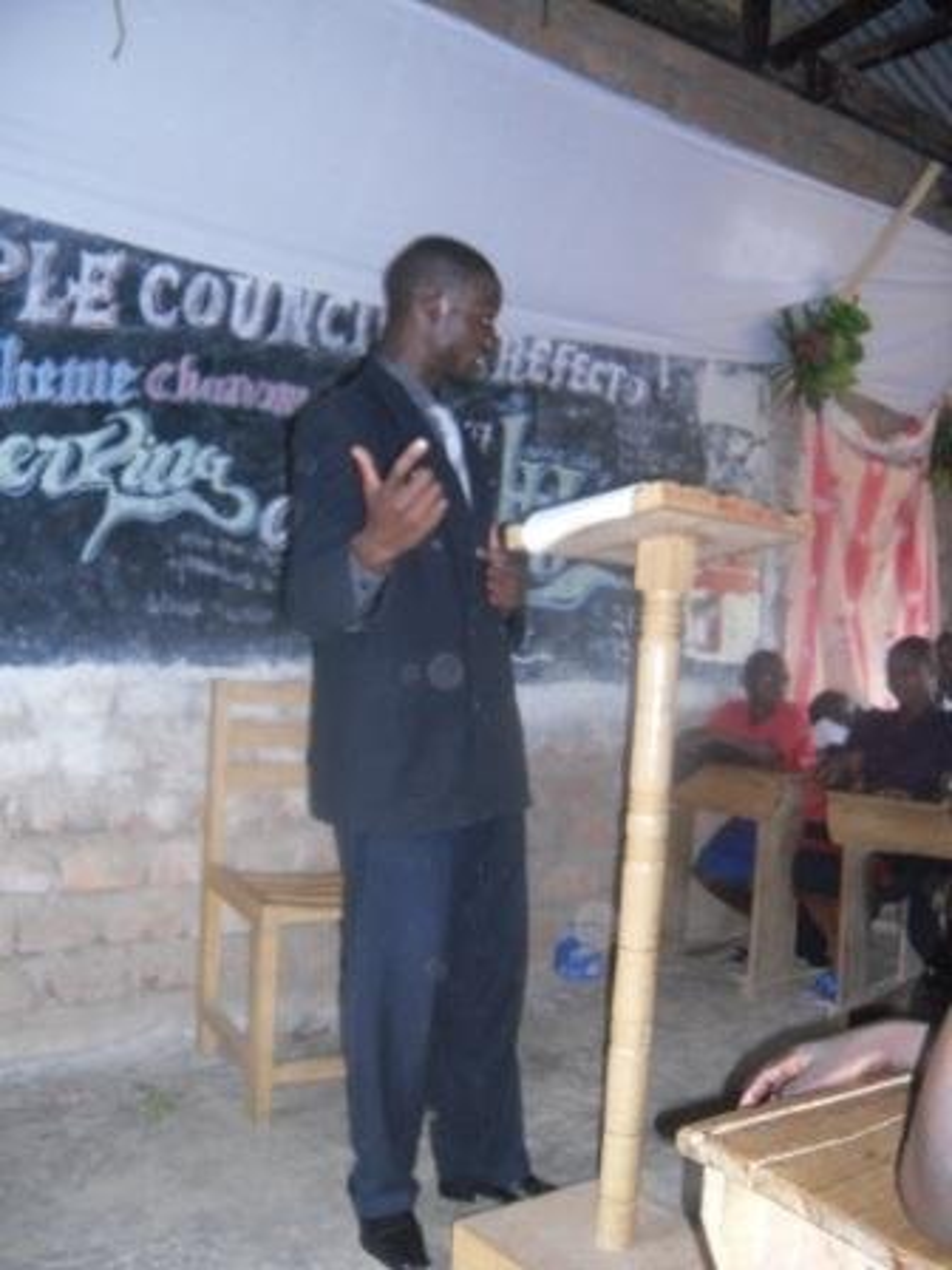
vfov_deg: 54.0
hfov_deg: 41.8
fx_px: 1247
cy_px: 635
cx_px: 476
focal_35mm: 34
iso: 400
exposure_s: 1/45
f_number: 2.8
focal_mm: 6
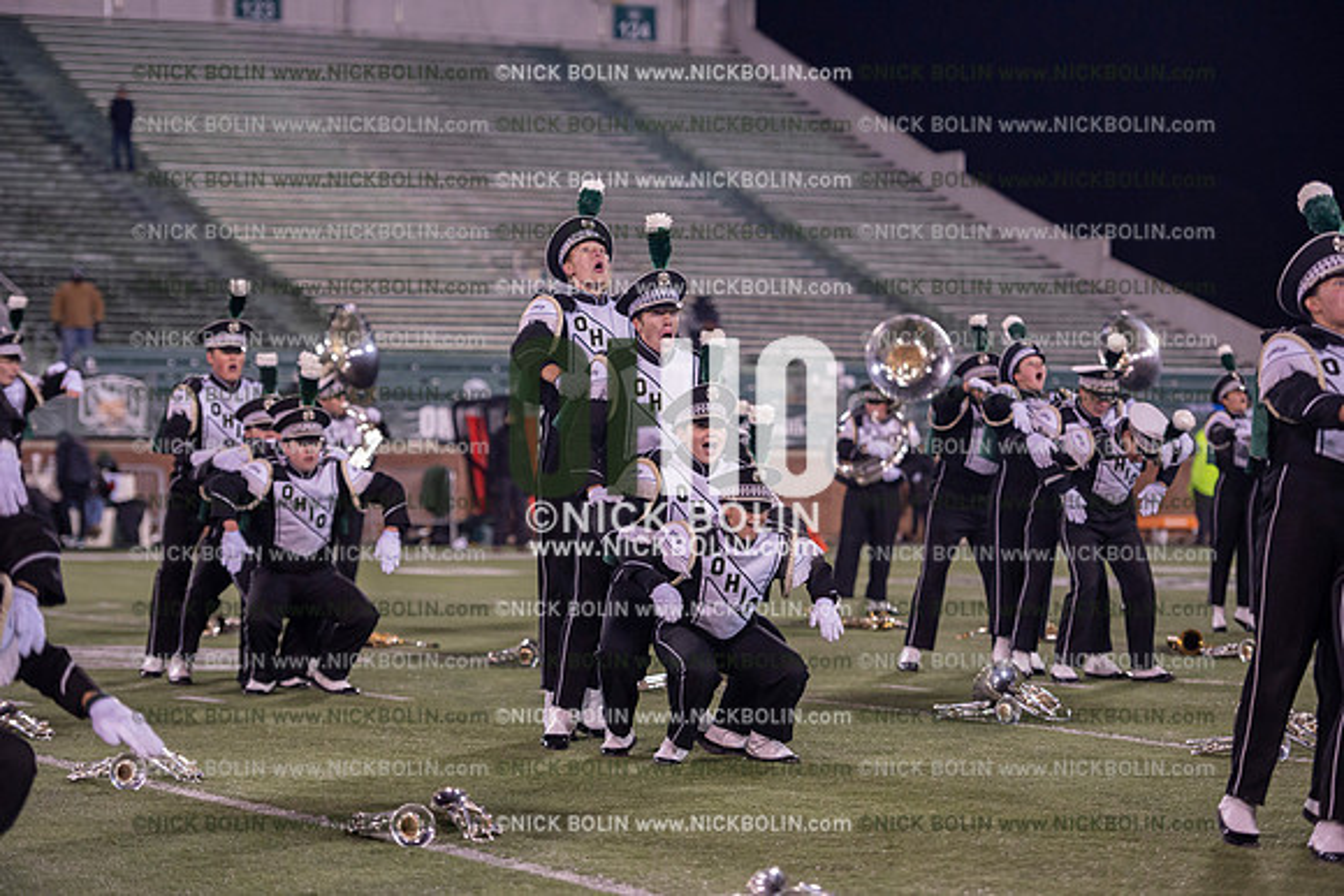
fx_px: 4182
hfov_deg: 18.3
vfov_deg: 12.2
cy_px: 448
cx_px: 672
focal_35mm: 112
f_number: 2.8
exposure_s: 1/1250
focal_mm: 112
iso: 2500
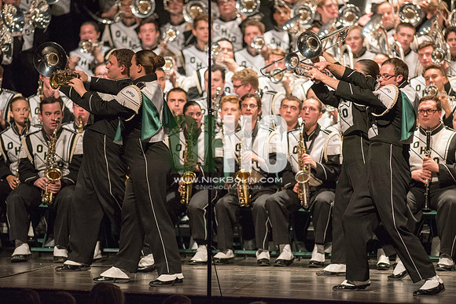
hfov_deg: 6.9
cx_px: 228
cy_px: 152
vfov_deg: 4.6
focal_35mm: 300
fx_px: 3801
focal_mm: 300
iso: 4000
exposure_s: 1/500
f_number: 2.8
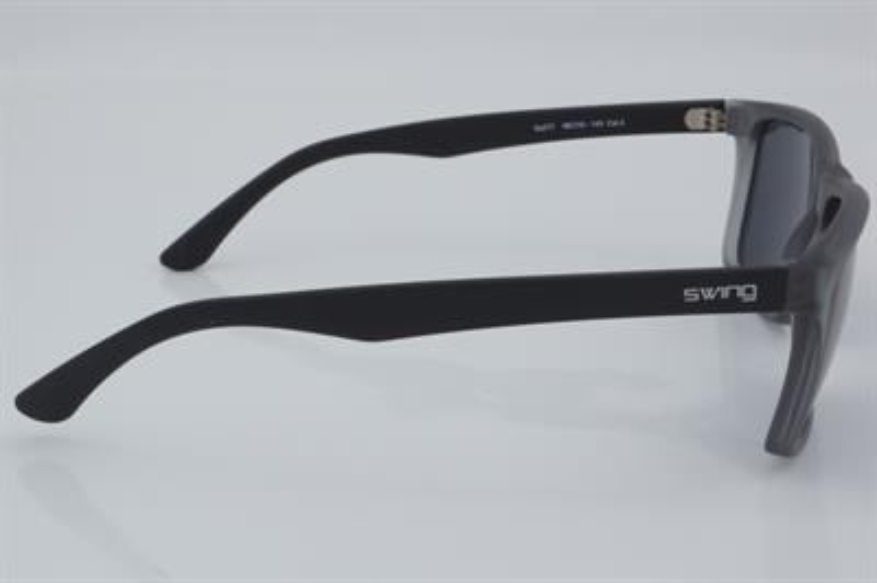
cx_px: 438
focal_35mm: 75
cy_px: 292
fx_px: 1826
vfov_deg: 18.2
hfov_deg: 27.0
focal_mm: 50
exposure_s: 1/4
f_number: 32
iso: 100
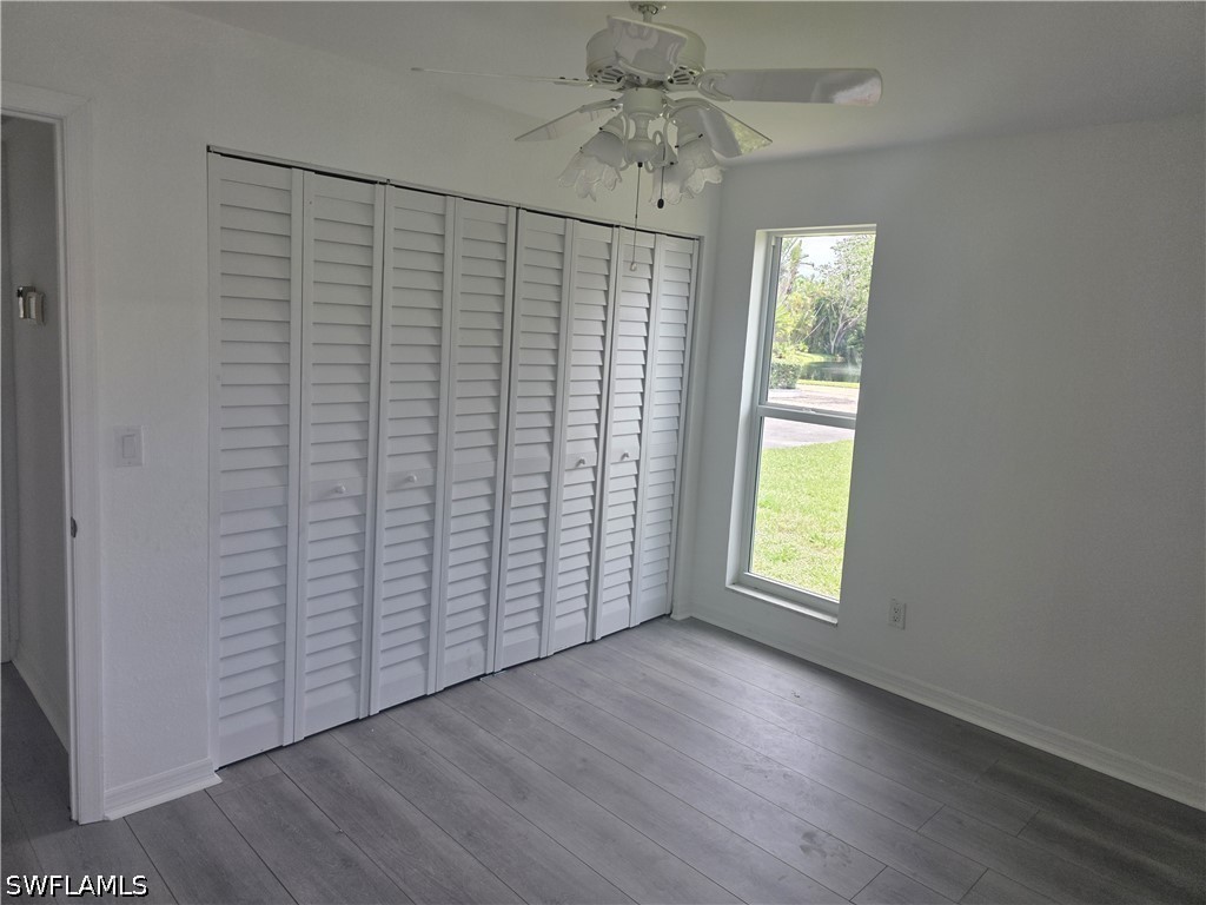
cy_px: 452
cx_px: 603
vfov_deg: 58.9
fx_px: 801
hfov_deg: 73.9
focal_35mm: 23
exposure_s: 1/359
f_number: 1.7
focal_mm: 6.3
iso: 50
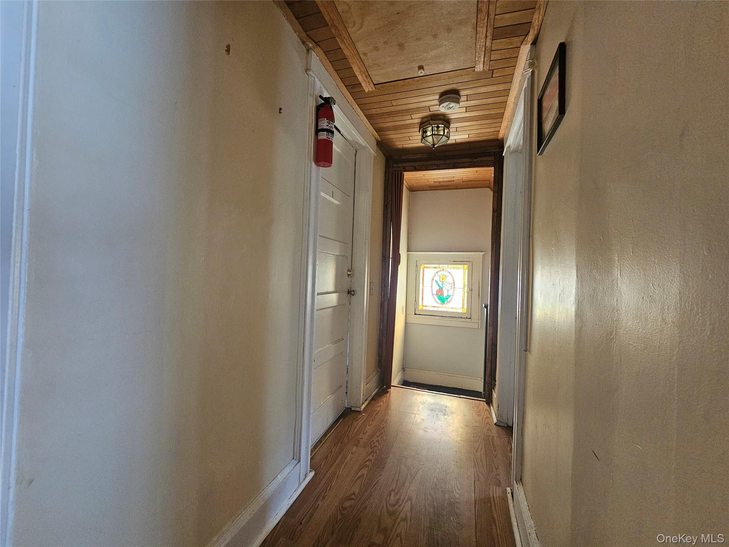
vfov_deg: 89.9
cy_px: 274
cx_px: 364
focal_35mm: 13
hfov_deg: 106.2
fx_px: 274
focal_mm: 2.2
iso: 640
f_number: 2.2
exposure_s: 1/30
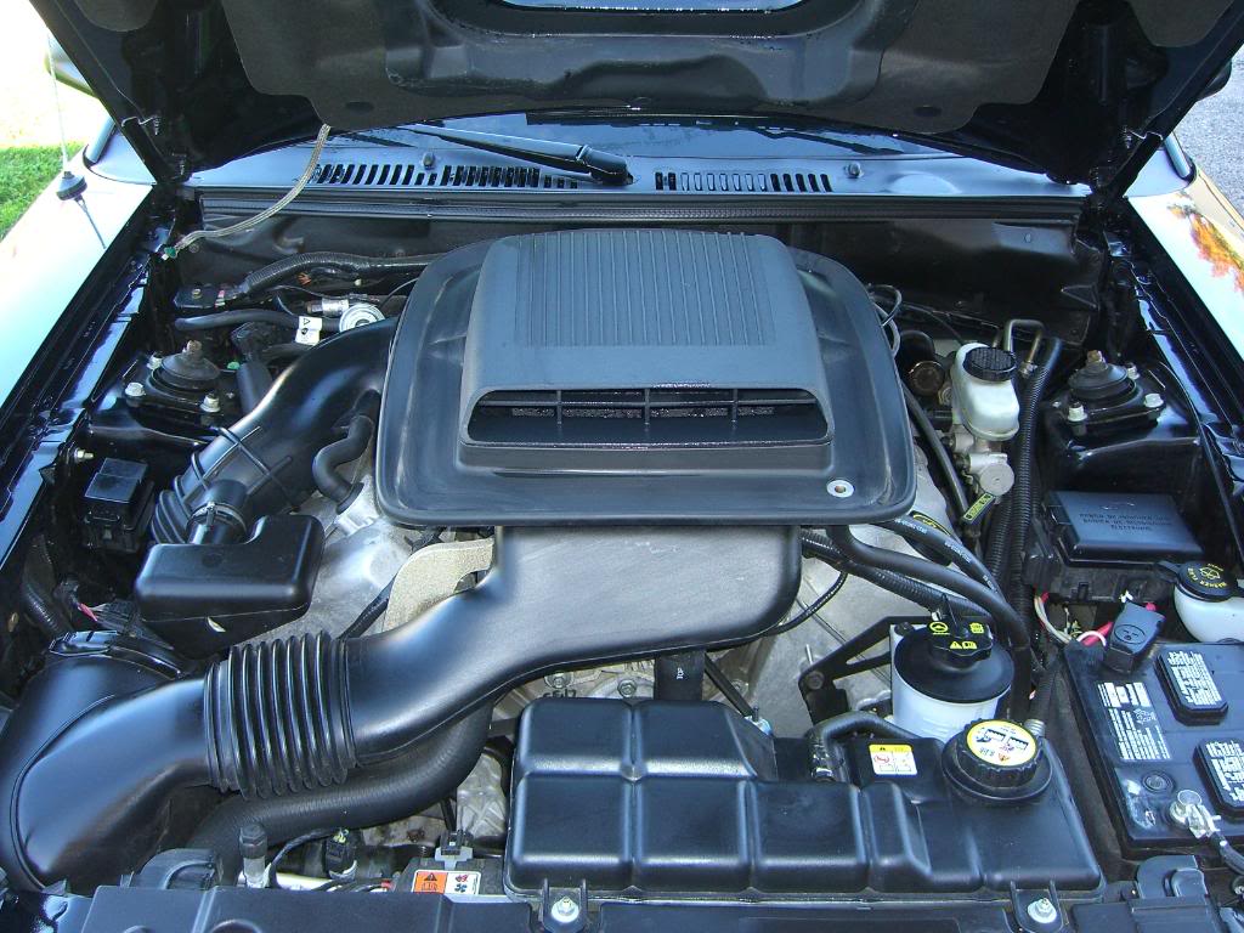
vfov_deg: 37.7
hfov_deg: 49.0
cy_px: 466
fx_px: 1366
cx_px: 622
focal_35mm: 38
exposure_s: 1/100
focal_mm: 7.9
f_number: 2.8
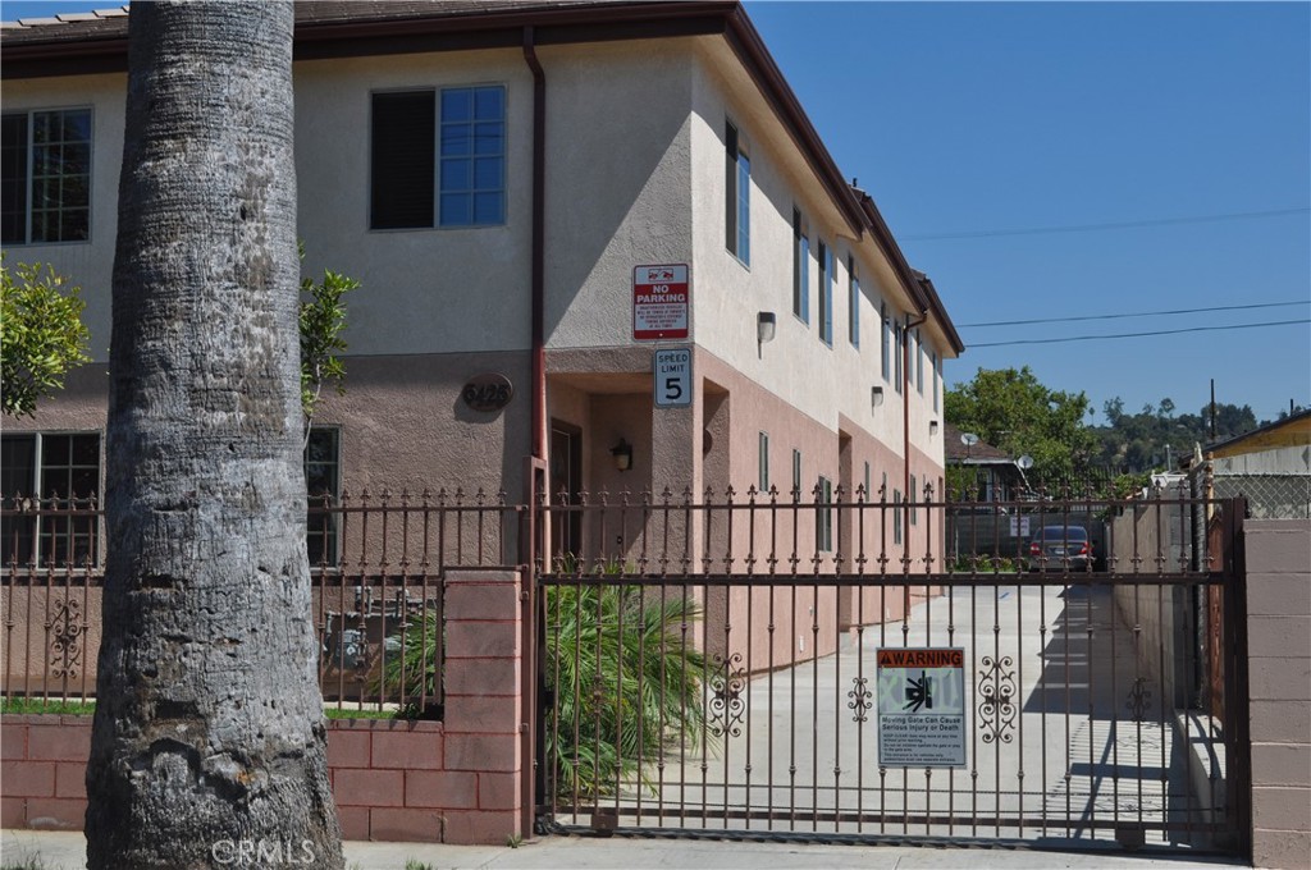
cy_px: 435
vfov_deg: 25.7
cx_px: 656
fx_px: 1909
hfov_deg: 37.9
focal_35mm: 52
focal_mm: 35
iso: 200
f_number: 10
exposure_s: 1/400
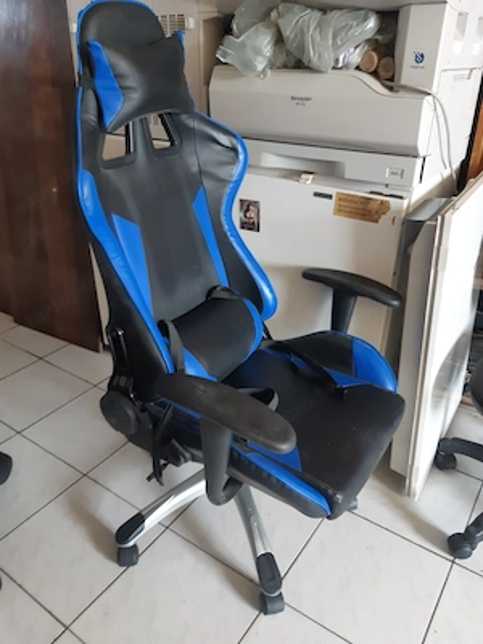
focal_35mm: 26
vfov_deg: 67.3
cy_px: 322
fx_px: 484
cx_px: 242
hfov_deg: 53.1
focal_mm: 3.93
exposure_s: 1/33
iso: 200
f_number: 1.7
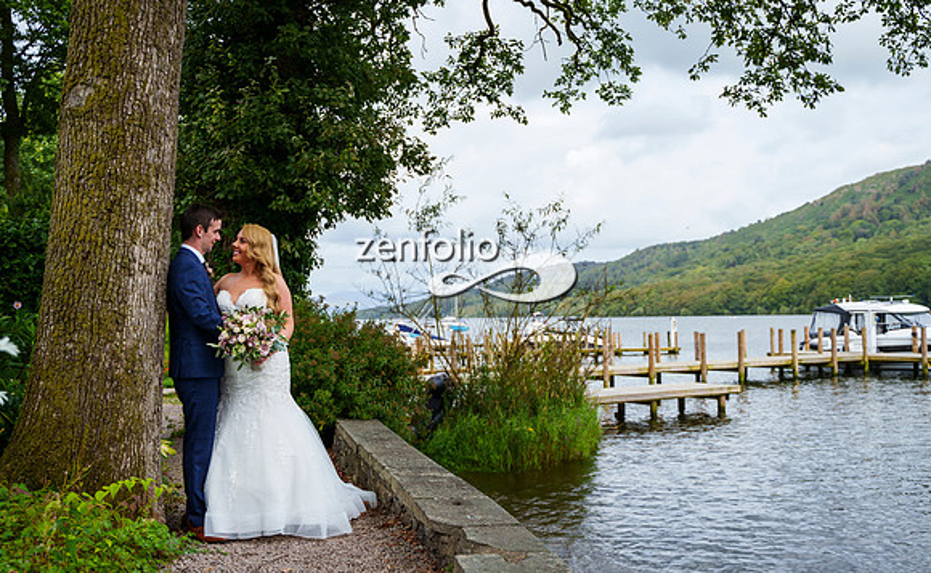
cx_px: 466
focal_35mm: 38
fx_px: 957
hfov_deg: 51.9
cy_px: 275
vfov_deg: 33.3
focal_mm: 37
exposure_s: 1/5000
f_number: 3.2
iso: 200
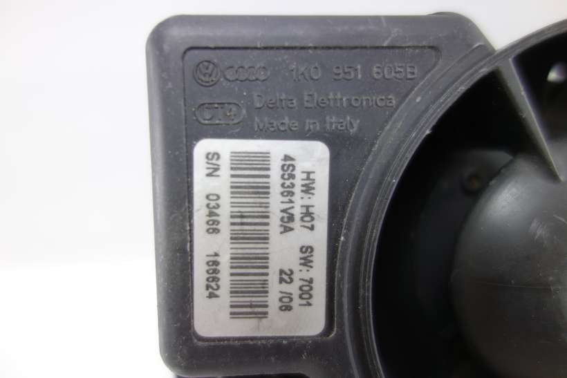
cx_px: 284
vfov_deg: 46.4
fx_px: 441
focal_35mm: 28
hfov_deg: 65.5
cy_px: 189
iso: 125
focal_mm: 10.4
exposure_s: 1/60
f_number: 1.8
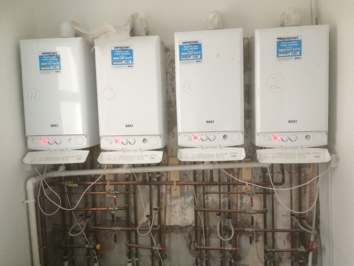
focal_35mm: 29
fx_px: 297
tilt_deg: -3.9
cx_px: 177
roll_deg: +3.1
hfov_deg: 61.7
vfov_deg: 48.2
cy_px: 133
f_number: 2.2
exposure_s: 1/33
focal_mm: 4.15
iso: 250
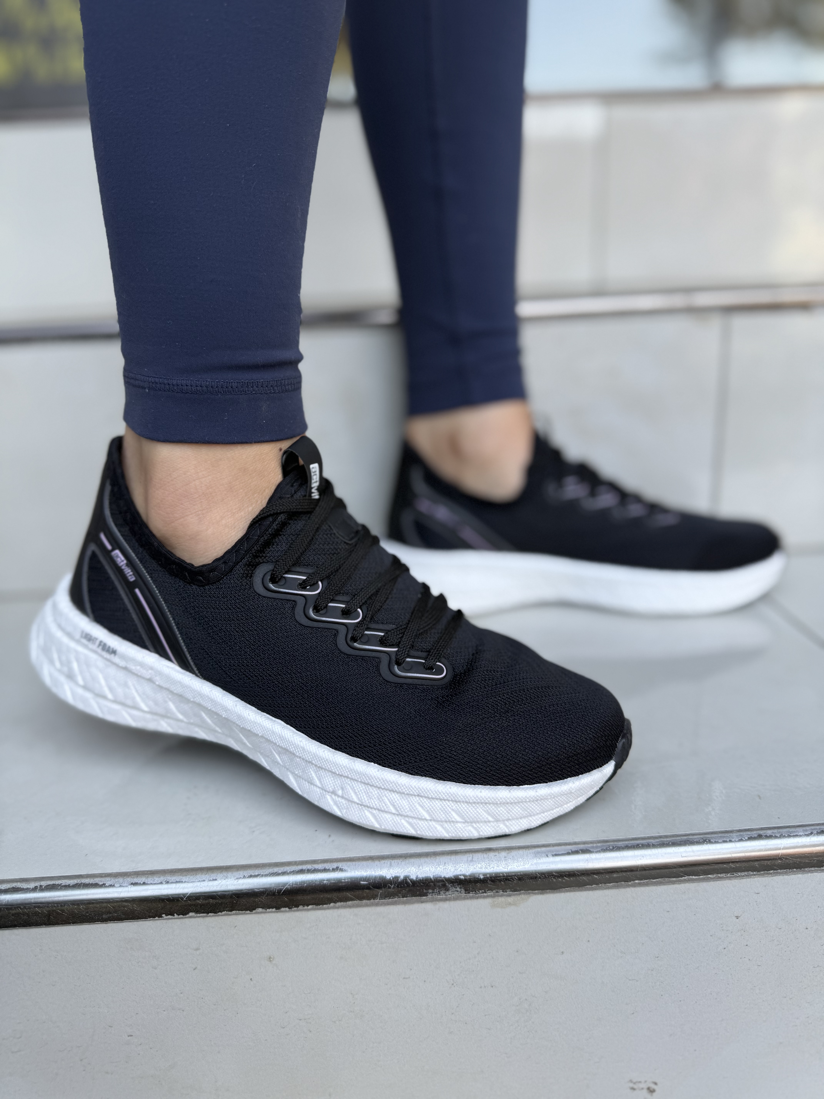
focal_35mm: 24
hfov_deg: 56.8
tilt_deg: -17.2
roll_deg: +2.7
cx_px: 412
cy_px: 550
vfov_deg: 71.6
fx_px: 762
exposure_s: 1/182
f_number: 1.78
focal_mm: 6.76
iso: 64
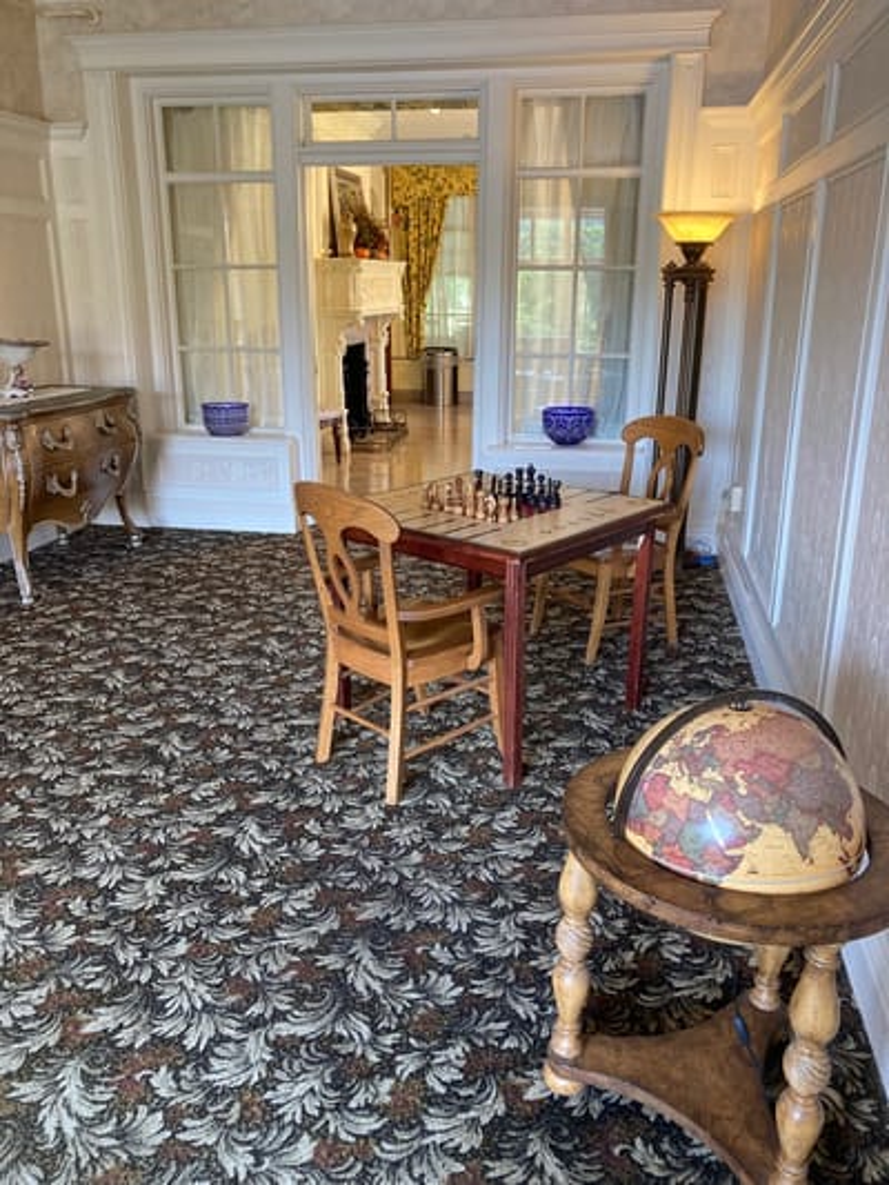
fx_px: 958
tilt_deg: -17.0
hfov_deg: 49.8
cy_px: 592
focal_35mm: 28
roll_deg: +0.2
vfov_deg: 63.4
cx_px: 444
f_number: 1.8
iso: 160
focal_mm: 3.99
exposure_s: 1/60
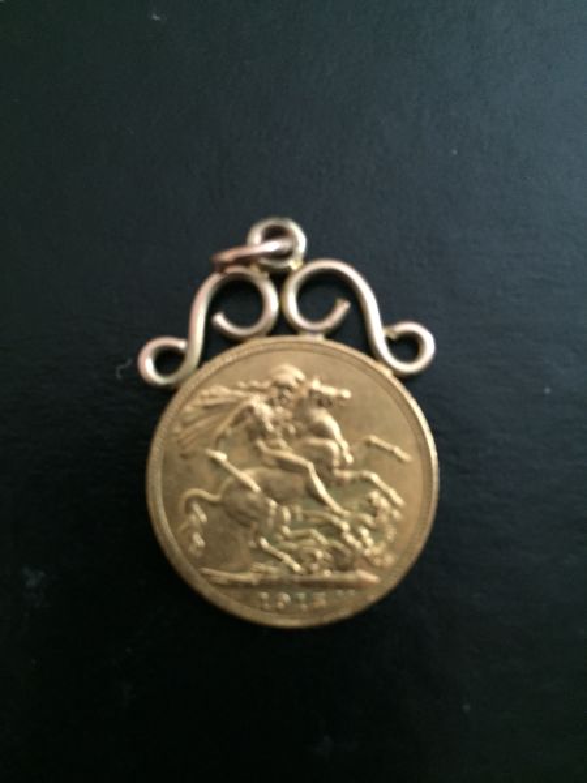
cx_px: 294
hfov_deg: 48.2
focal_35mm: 29
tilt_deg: -76.3
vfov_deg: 61.7
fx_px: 656
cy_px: 392
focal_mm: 4.15
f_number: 2.2
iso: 320
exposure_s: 1/15
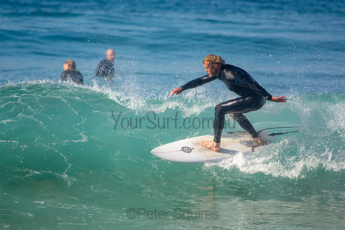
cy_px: 115
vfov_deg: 1.8
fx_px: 7189
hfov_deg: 2.7
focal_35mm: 750
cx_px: 172
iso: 250
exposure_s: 1/1600
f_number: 5.6
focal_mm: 500
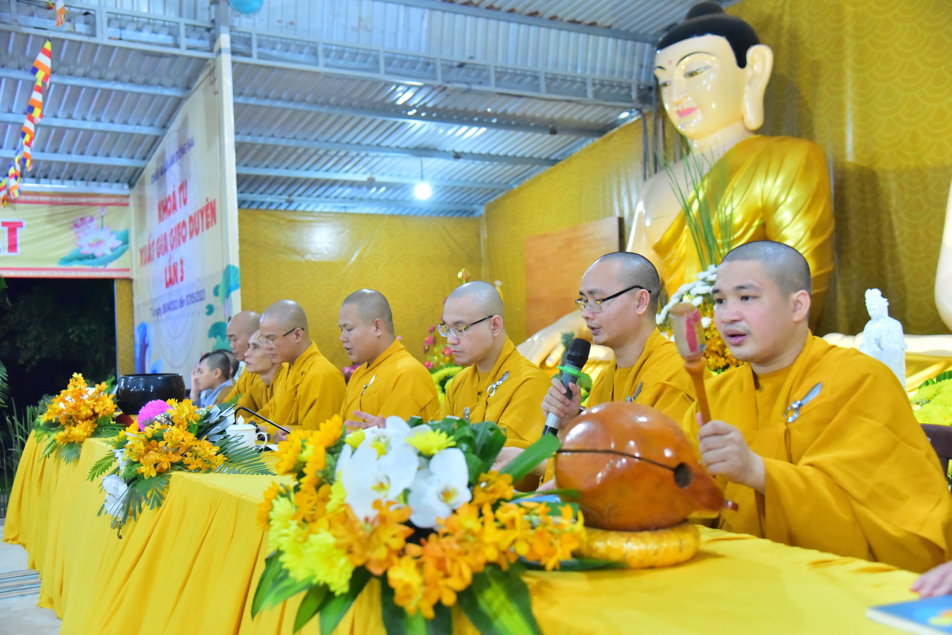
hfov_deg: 50.7
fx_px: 1005
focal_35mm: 38
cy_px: 318
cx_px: 476
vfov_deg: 35.1
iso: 4000
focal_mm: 38
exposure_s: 1/160
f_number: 4
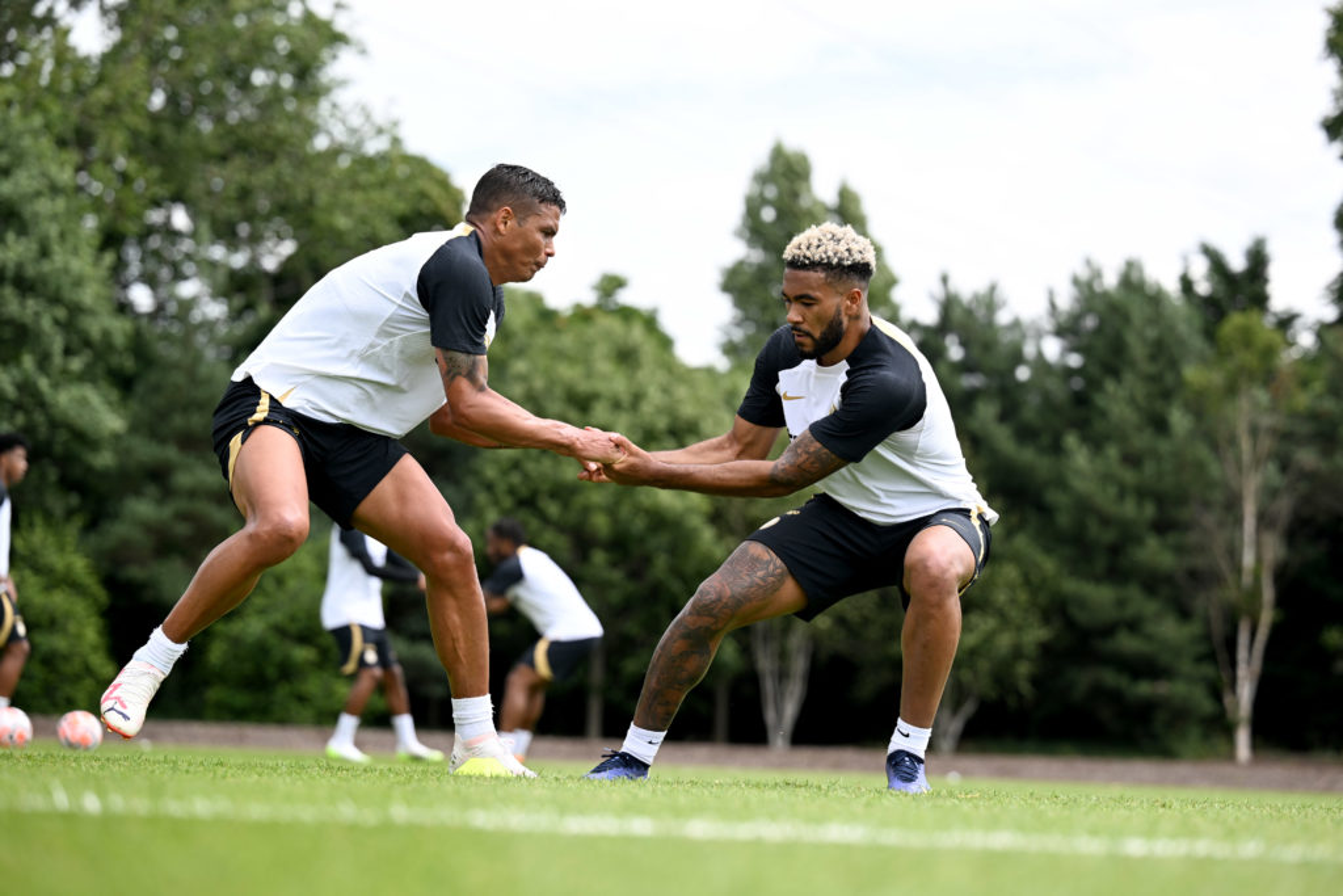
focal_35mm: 110
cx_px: 672
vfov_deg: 12.5
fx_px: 4104
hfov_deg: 18.6
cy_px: 448
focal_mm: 110
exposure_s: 1/1600
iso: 200
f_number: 3.2
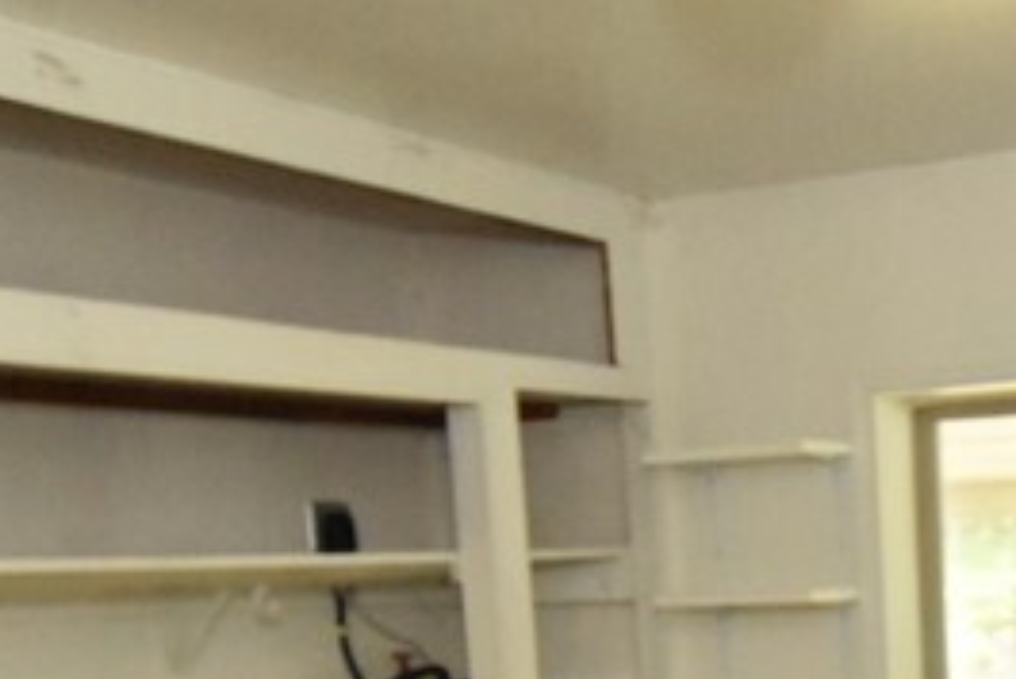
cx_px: 1085
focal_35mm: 58
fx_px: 1638
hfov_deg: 31.1
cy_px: 754
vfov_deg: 22.1
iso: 4500
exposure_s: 1/60
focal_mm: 10
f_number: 4
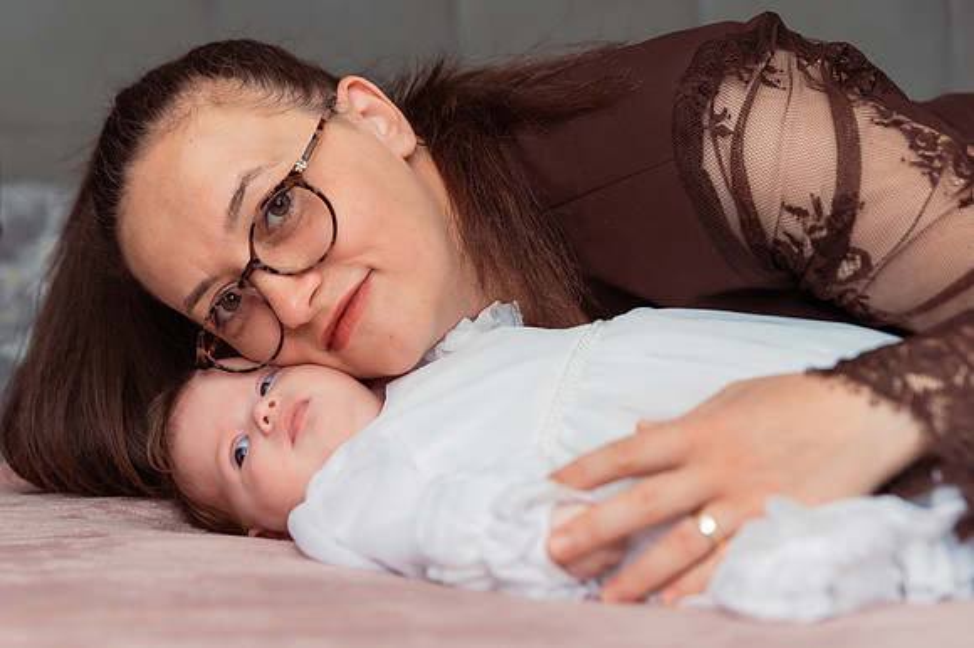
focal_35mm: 80
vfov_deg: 17.1
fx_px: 2152
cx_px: 349
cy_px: 357
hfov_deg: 25.4
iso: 320
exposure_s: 1/250
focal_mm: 62
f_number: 3.2
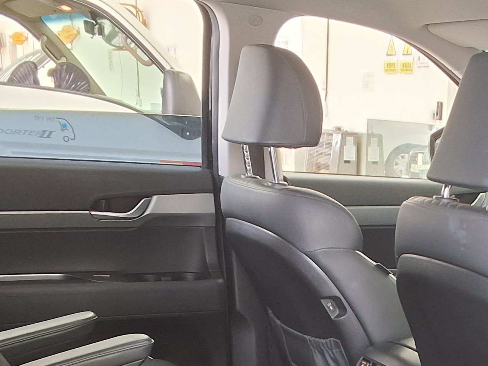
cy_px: 408
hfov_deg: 26.4
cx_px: 412
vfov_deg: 19.5
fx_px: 1015
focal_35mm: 72
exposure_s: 1/40
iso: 160
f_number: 1.9
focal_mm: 2.91
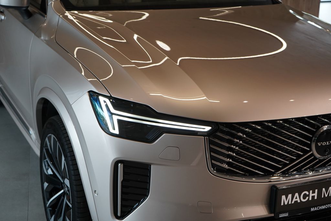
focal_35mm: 61
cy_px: 110
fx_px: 561
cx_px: 166
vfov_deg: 22.3
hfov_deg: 32.9
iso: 1250
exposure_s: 1/160
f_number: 5.6
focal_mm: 61
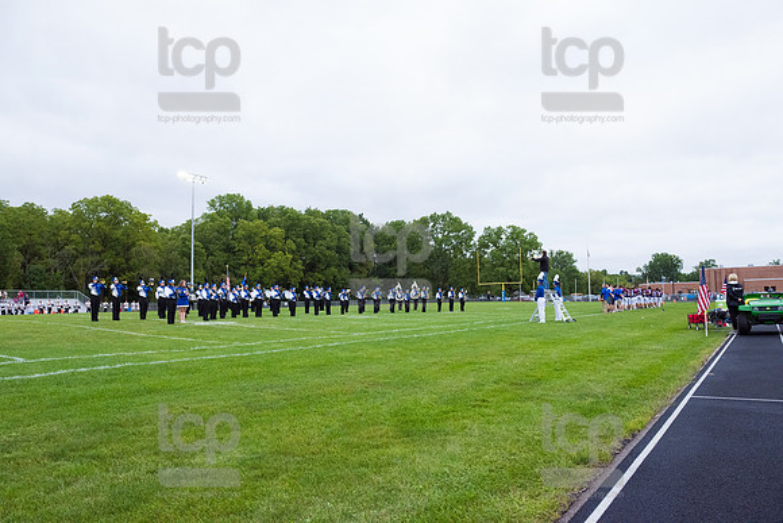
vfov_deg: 53.2
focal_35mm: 24
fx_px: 522
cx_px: 392
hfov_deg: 73.7
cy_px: 262
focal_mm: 24
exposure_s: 1/640
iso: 3200
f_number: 6.3
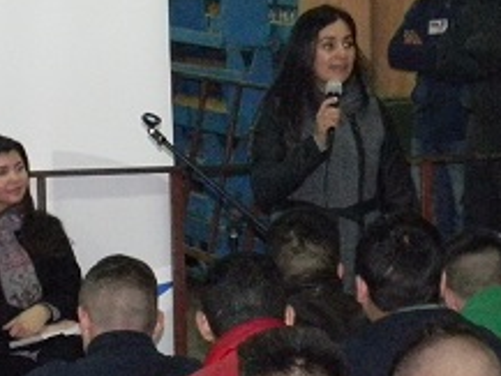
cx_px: 136
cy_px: 256
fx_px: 2245
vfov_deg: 9.6
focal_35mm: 155
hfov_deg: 12.7
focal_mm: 10.1
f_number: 4.1
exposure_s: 1/30
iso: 791
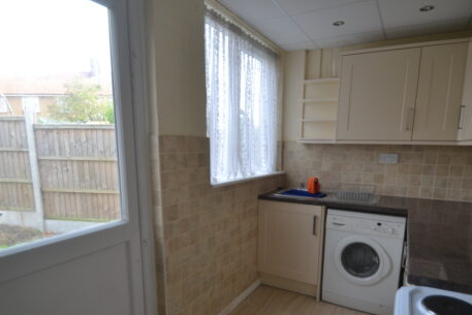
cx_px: 251
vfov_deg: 57.6
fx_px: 284
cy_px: 189
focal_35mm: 22
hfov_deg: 79.4
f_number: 3.5
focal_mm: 11
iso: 100
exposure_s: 1/50
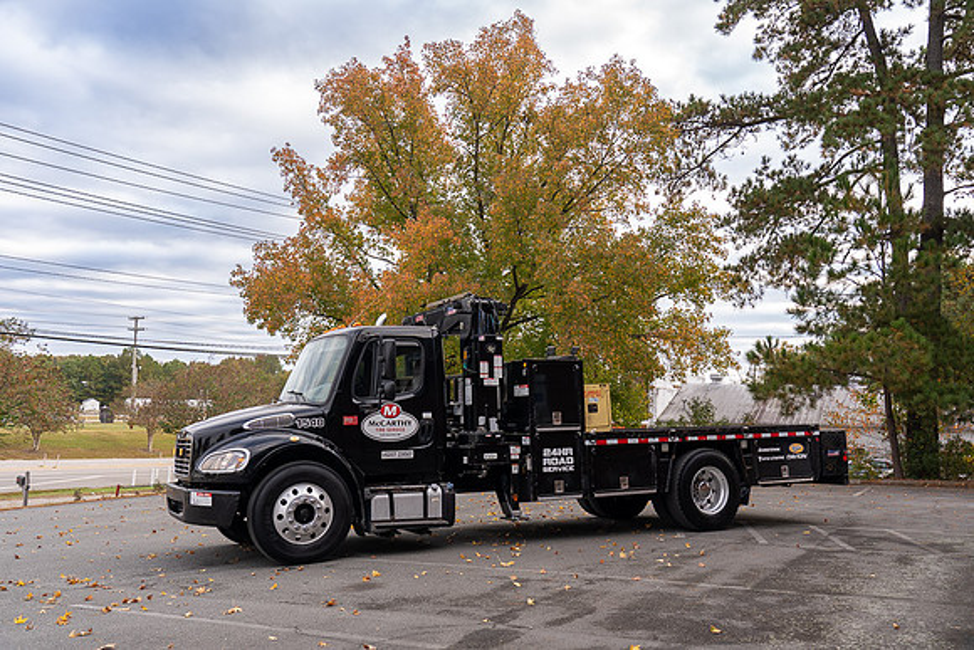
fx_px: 839
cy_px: 325
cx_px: 487
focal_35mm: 31
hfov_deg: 60.3
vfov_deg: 42.3
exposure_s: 1/80
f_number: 4.5
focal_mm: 31
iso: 100
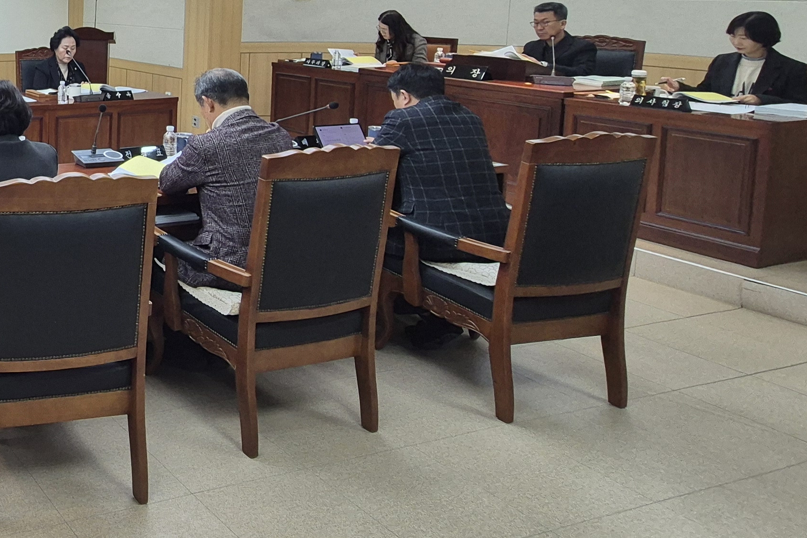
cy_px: 66
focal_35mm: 32
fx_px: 717
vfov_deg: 38.6
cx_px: -118
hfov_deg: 42.8
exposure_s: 1/120
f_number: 2.2
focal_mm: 2.2
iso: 80
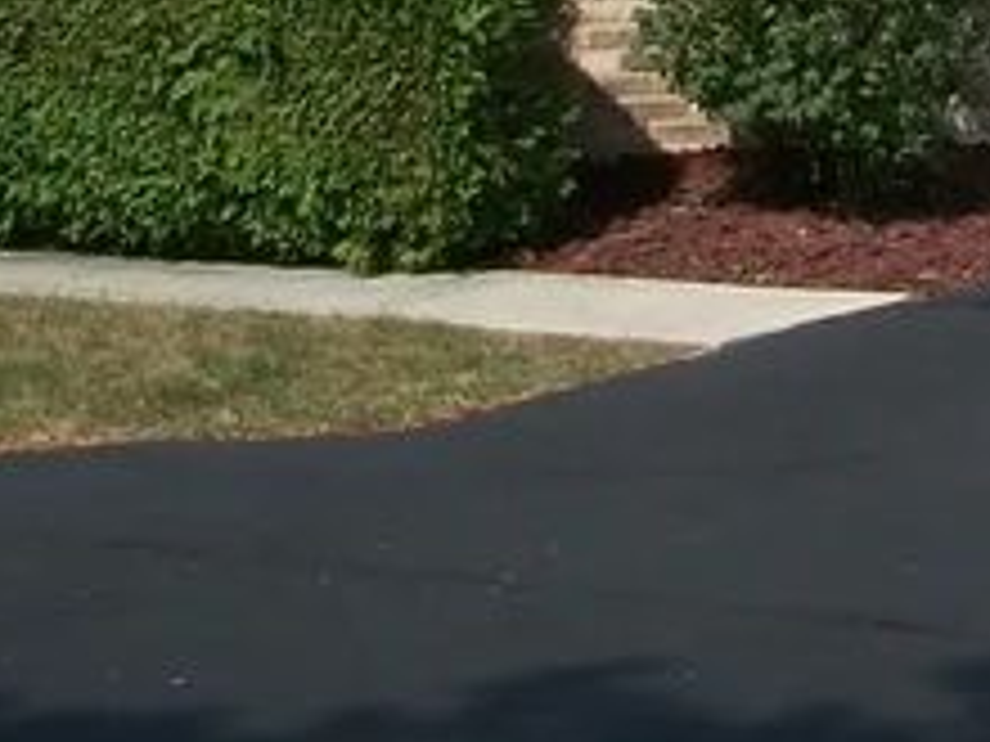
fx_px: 4662
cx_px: 1170
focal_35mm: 163
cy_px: -746
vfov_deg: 8.6
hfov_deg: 11.9
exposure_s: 1/400
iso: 80
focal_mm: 6.3
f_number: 5.6
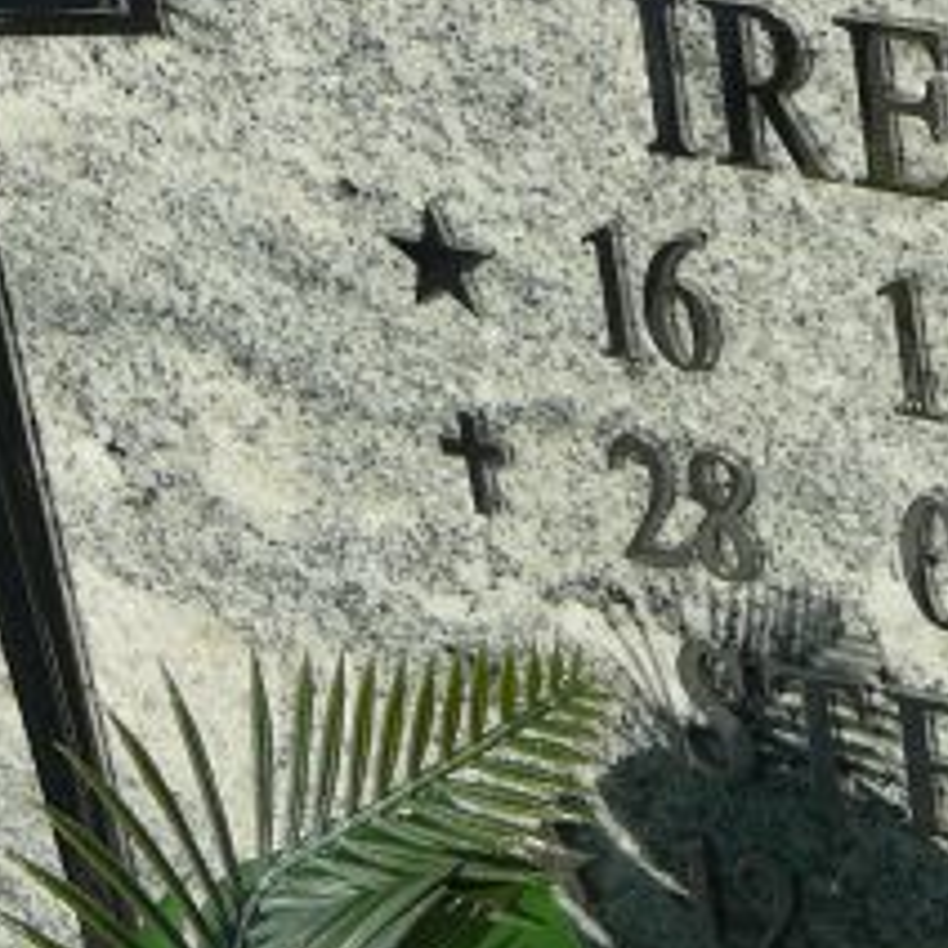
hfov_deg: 13.3
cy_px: 541
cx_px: 738
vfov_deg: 13.3
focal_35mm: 131
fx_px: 4059
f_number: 5.6
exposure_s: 1/640
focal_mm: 7.3
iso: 80
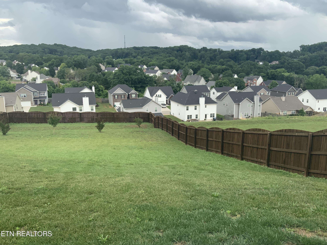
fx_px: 274
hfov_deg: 61.7
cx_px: 164
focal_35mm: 29
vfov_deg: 48.2
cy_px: 122
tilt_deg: -11.4
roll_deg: +0.2
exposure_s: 1/816
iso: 16
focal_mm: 3
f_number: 1.8
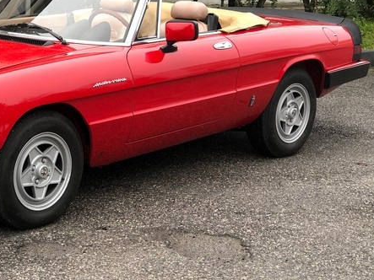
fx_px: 1015
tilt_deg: -9.2
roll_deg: -0.1
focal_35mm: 94
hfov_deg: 20.6
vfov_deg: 15.7
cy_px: 74
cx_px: 62
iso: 25
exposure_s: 1/60
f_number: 2.4
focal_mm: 6
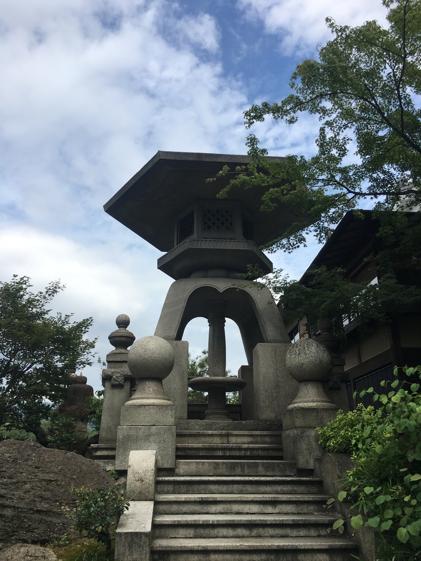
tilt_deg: +20.7
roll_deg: +1.1
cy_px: 280
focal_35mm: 29
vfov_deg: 61.7
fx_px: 470
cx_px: 210
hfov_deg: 48.2
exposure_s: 1/1451
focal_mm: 4.15
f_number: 2.2
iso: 25
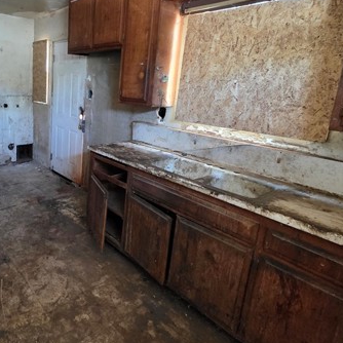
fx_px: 247
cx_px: 75
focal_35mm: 22
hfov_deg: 64.3
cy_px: 134
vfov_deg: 68.8
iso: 1000
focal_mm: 2.2
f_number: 1.9
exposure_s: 1/30
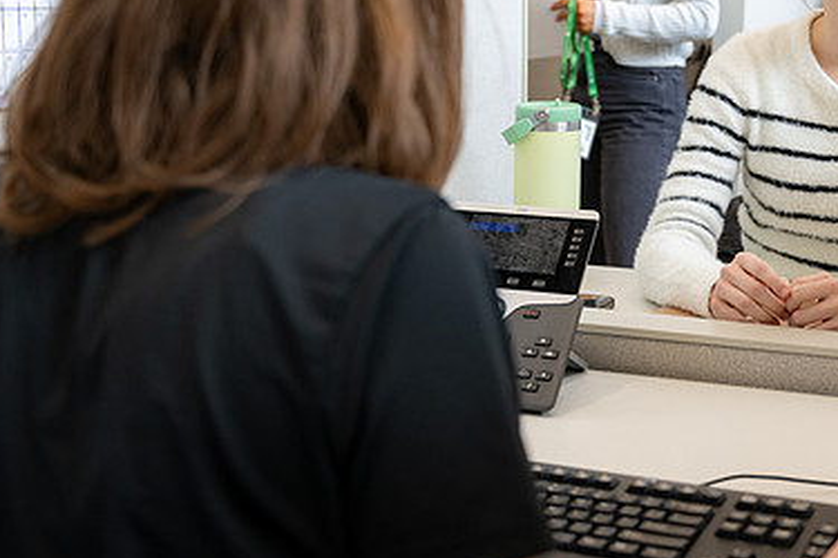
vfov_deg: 20.8
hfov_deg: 30.8
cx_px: 541
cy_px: 164
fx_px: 1513
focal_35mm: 65
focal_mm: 42
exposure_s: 1/320
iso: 1250
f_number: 4
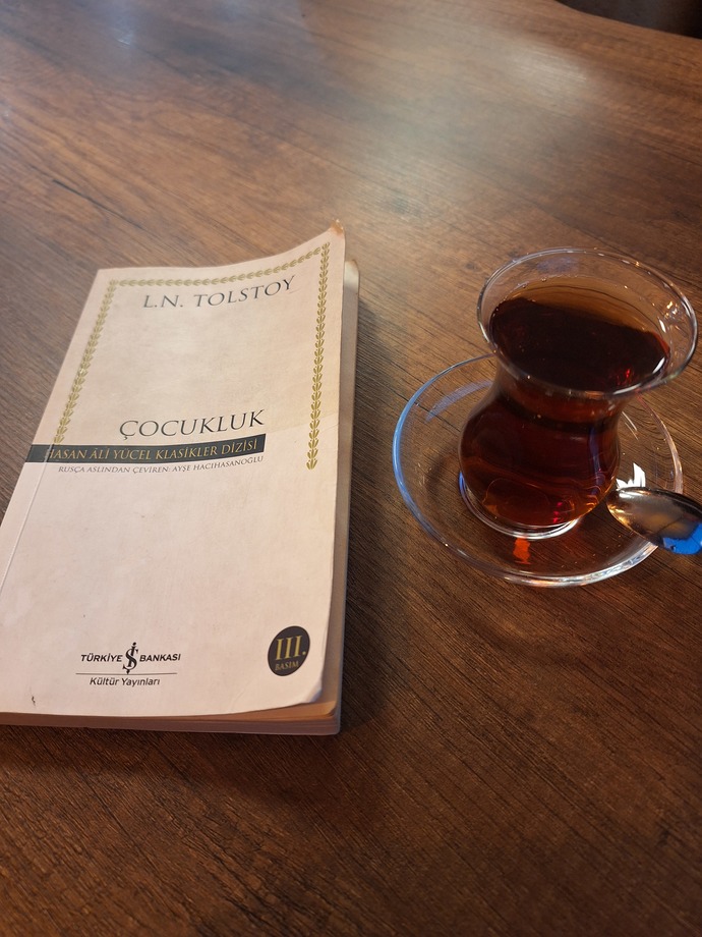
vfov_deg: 73.9
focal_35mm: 23
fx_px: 622
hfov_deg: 58.9
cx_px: 351
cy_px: 468
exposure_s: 1/33
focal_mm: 5.54
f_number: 1.8
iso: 200
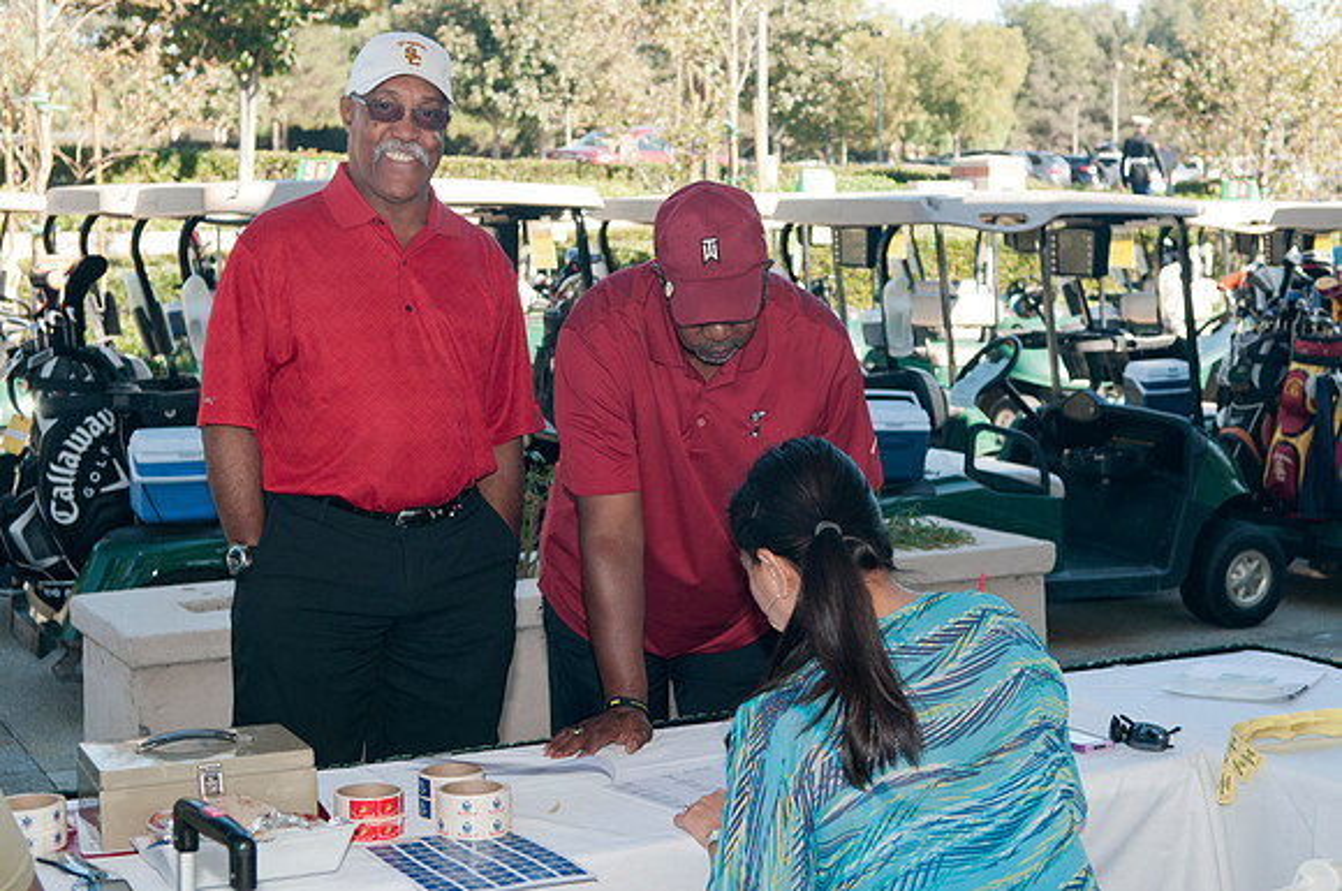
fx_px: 2122
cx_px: 671
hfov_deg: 35.1
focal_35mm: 57
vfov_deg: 23.7
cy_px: 446
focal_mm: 38
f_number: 5
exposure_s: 1/100
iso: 200
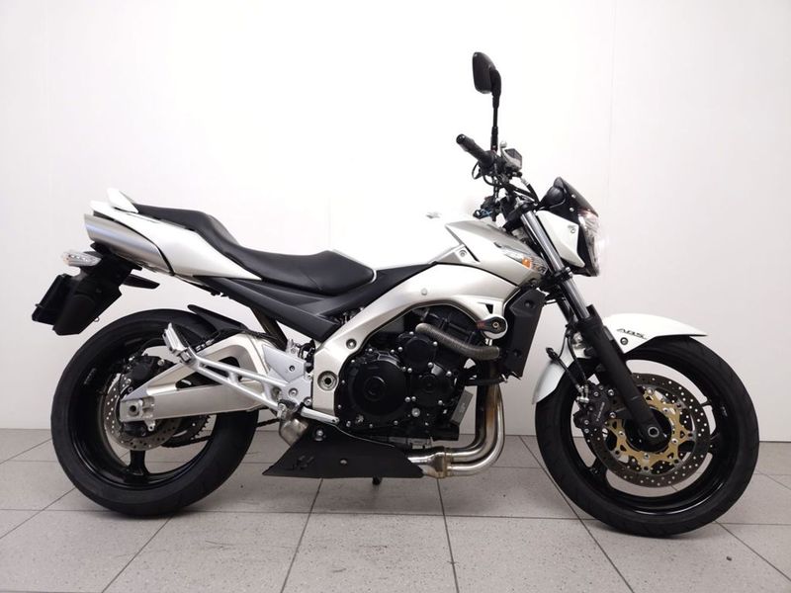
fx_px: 526
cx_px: 396
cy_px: 296
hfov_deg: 73.9
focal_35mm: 23
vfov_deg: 58.9
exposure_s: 1/100
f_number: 1.8
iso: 125
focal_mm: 5.4
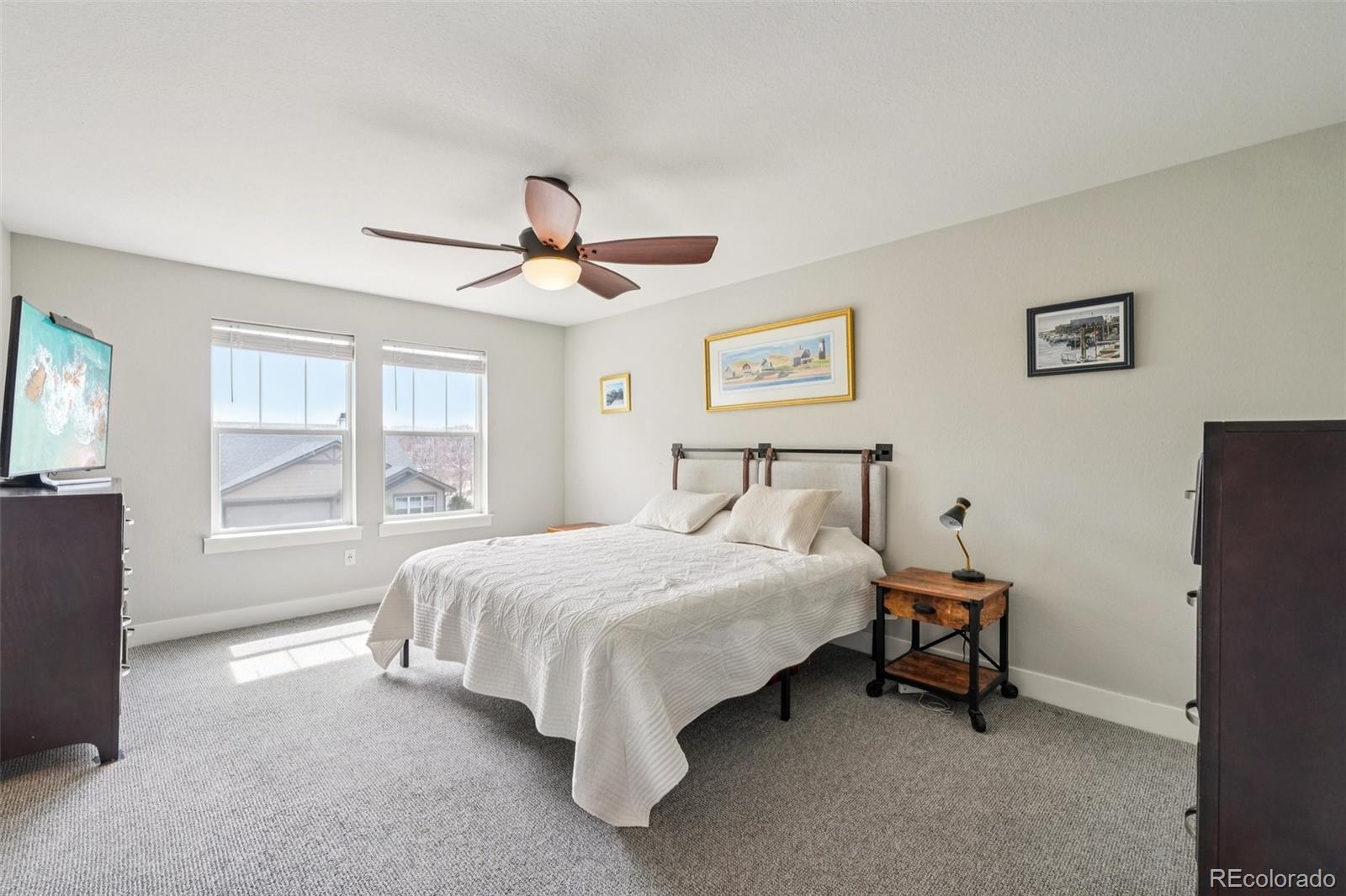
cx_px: 673
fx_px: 561
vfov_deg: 77.3
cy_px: 448
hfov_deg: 100.4
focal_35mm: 15
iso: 800
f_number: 8
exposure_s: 1/15
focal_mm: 10
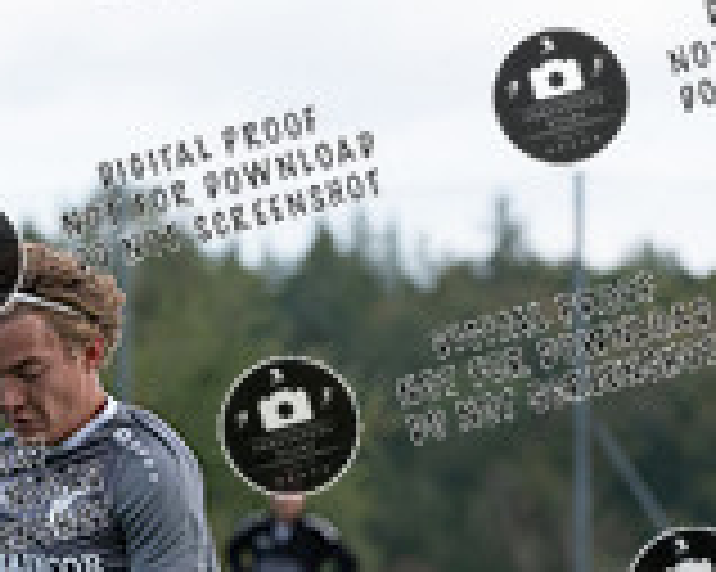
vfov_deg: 3.0
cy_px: 651
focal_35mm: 509
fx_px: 10780
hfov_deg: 3.8
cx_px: 17
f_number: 4
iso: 500
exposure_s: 1/1600
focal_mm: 125
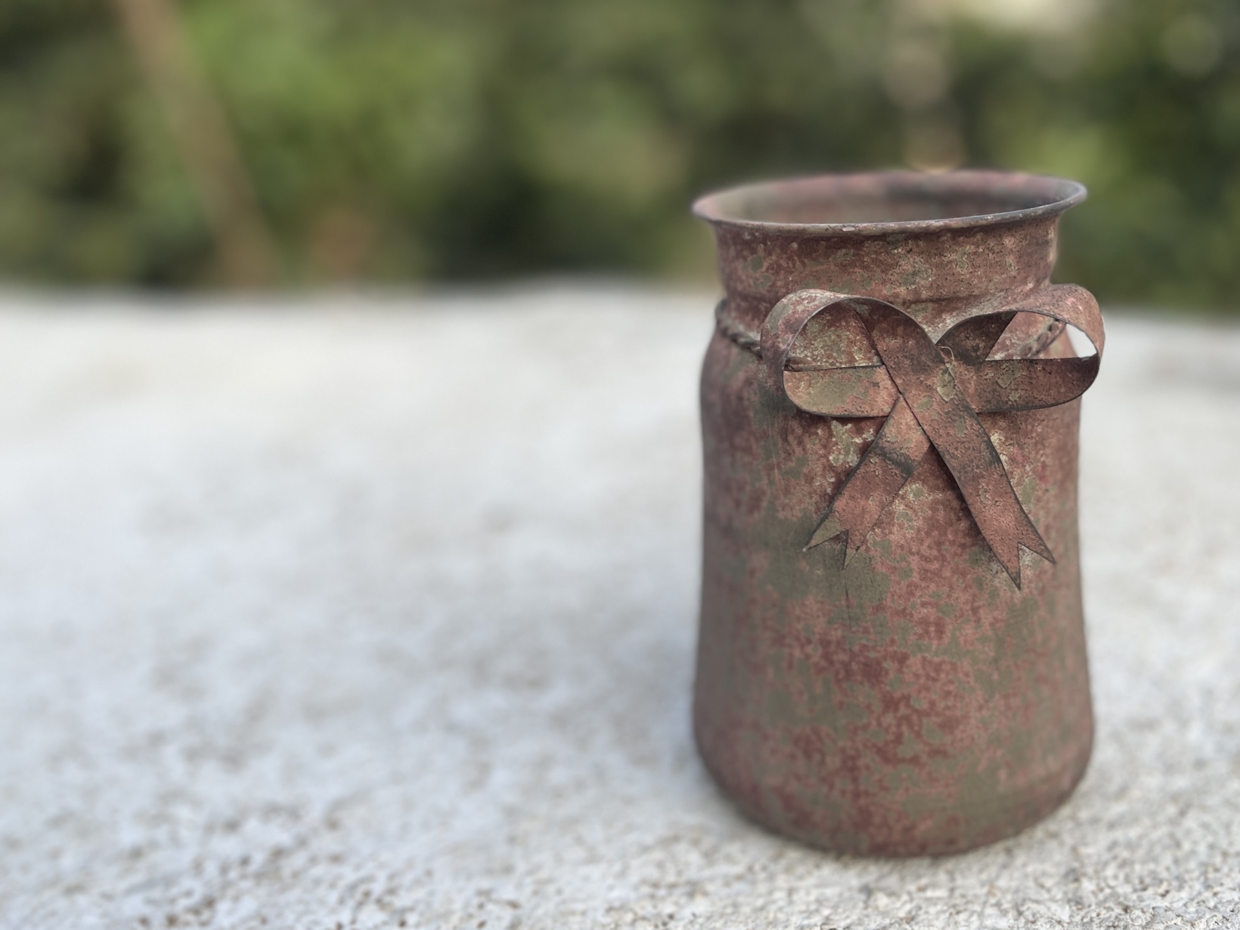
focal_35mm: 27
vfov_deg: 51.4
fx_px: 967
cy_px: 463
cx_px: 642
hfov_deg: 65.3
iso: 40
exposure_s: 1/168
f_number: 1.6
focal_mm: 5.1
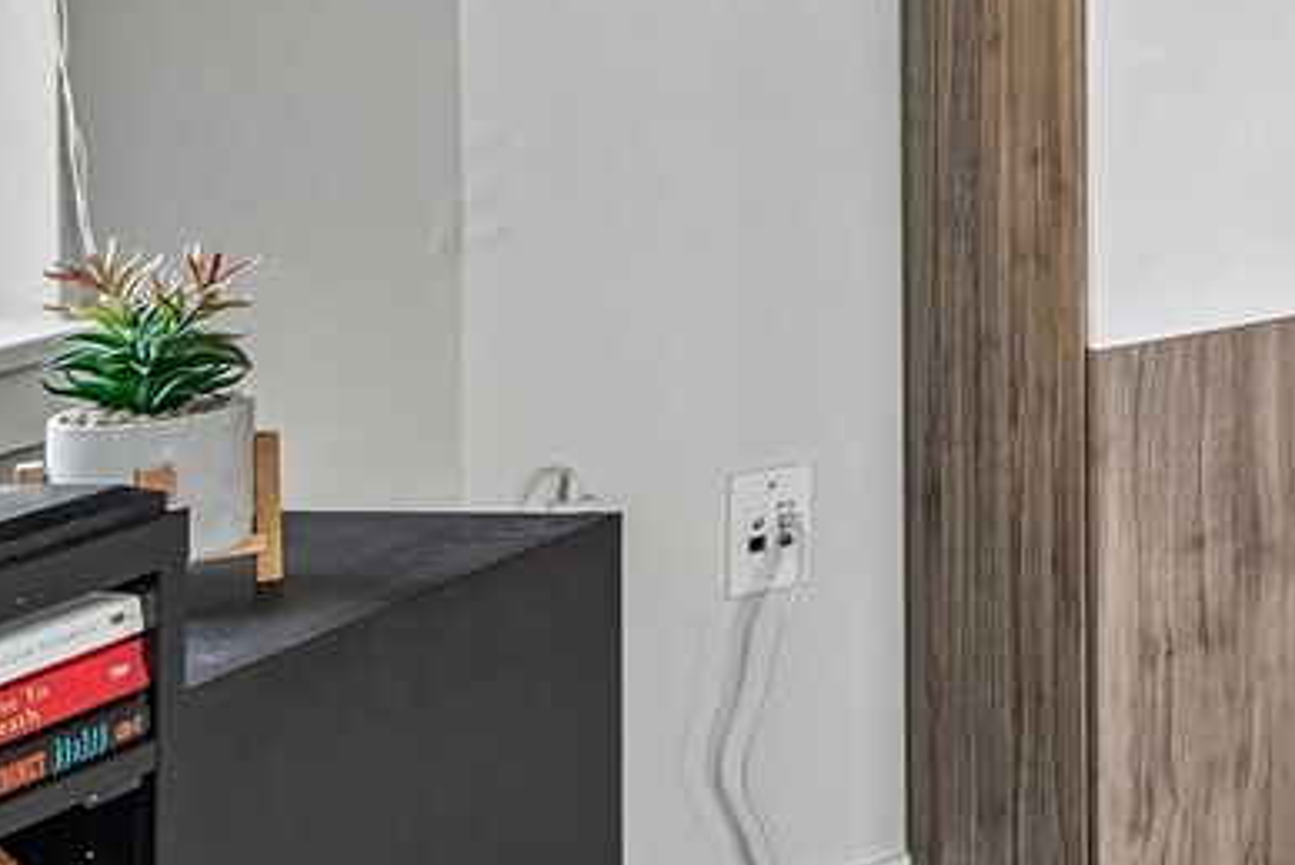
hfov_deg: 18.8
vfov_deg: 18.3
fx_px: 2519
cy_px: -209
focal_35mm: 70
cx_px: 2555
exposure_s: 1/40
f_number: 8
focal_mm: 16
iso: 1600
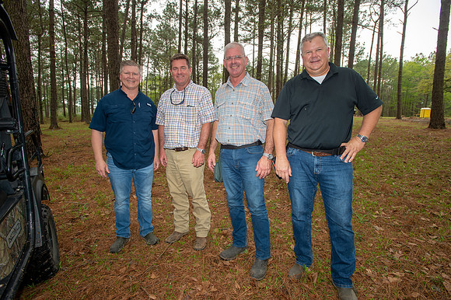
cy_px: 150
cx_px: 226
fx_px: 238
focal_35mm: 19
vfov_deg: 64.5
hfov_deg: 86.9
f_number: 5
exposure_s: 1/125
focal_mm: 19
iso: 125
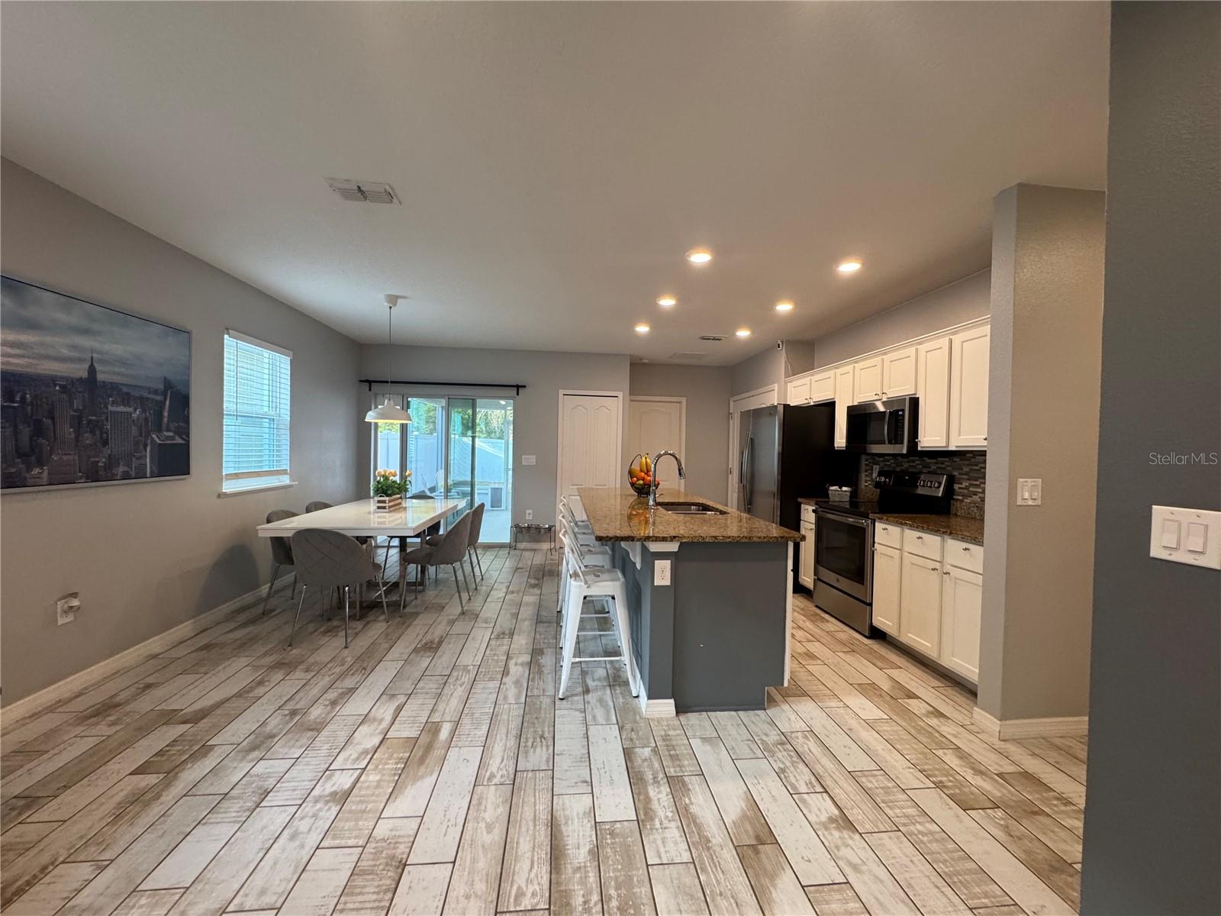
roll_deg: -1.1
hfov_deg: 102.1
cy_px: 458
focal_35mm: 14
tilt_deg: -1.3
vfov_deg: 85.7
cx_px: 610
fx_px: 494
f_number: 2.2
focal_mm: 2.22
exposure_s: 1/120
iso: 250
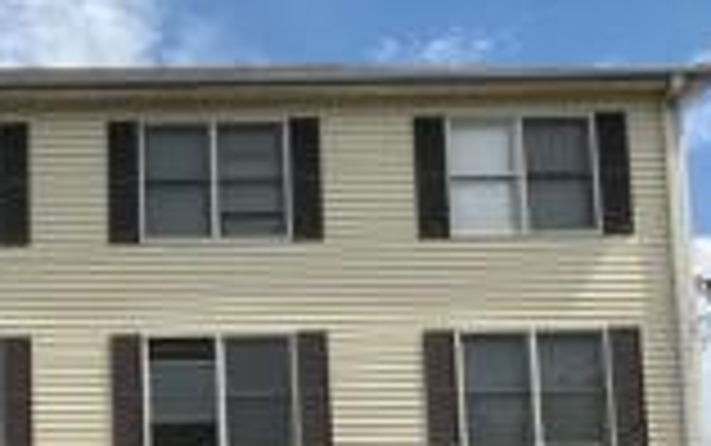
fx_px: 1454
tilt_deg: +7.4
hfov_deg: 25.6
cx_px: -54
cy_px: 451
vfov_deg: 17.0
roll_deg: +0.1
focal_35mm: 75
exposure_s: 1/3300
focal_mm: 3.99
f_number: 1.8
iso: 20
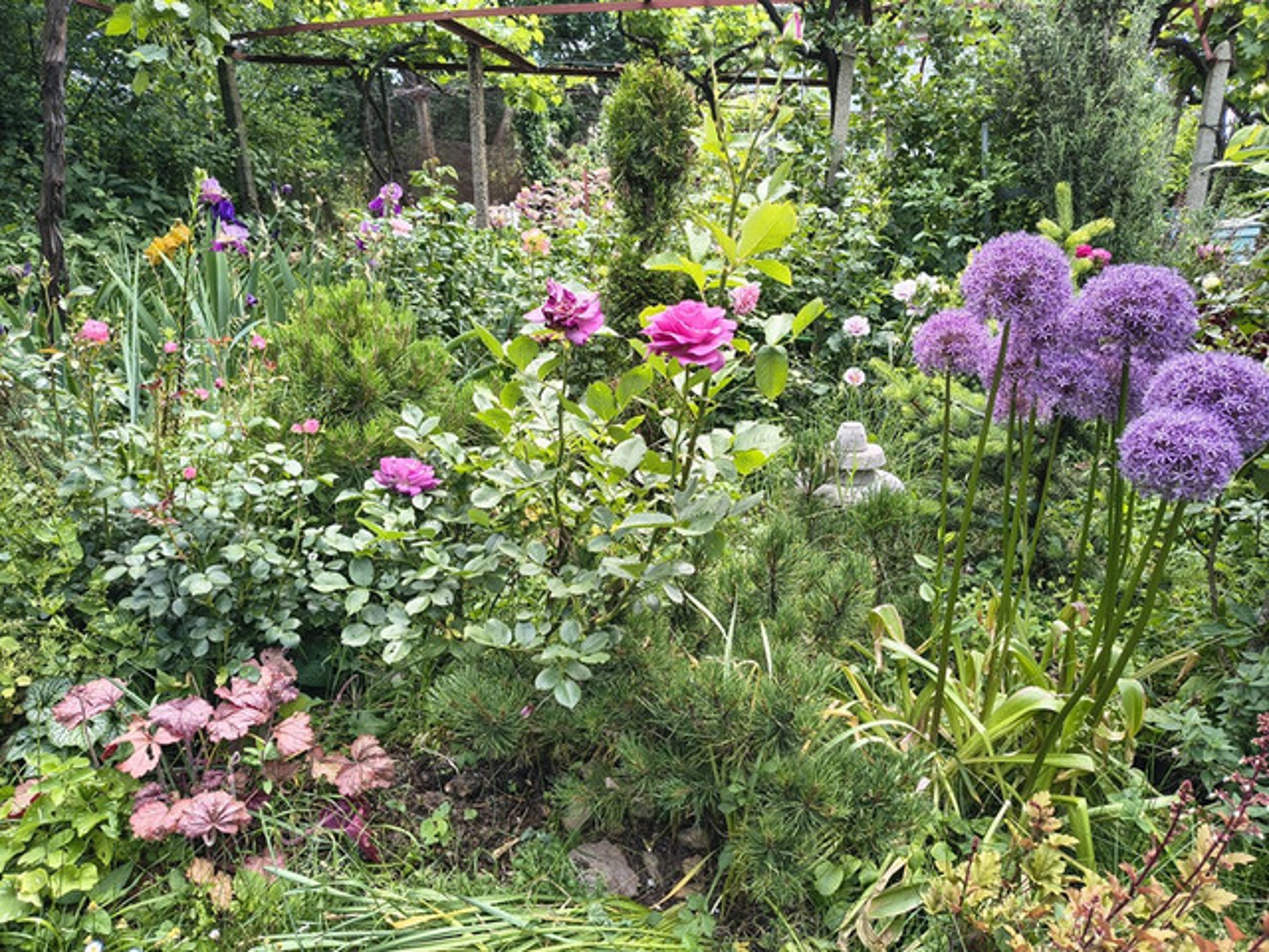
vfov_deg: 56.8
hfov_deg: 71.6
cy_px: 476
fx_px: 880
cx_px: 634
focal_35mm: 24
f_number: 1.8
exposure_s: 1/234
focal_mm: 5.56
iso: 100
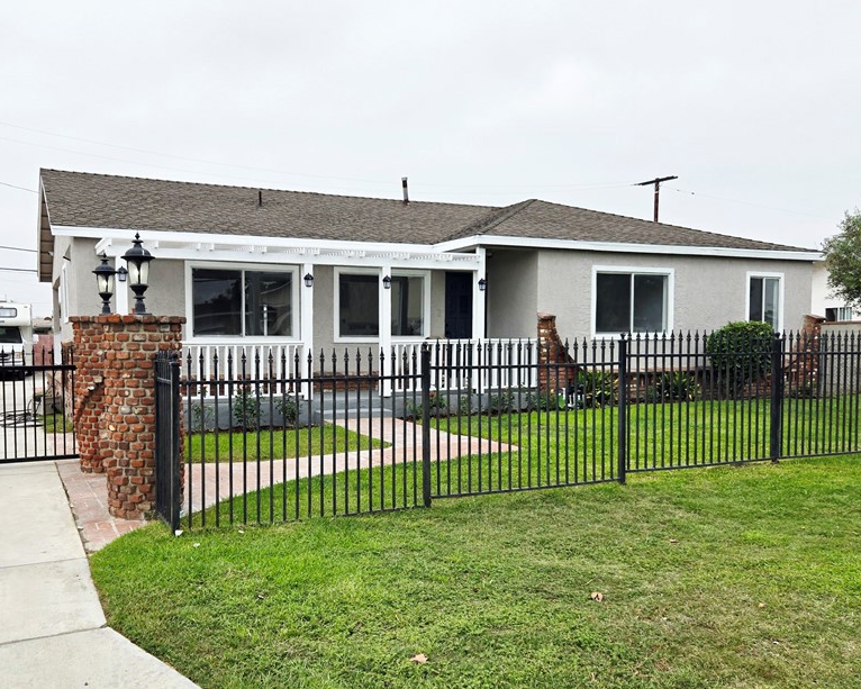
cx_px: 382
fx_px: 765
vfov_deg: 48.4
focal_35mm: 30
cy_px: 379
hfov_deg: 58.6
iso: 64
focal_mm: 5.4
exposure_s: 1/3333
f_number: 1.8
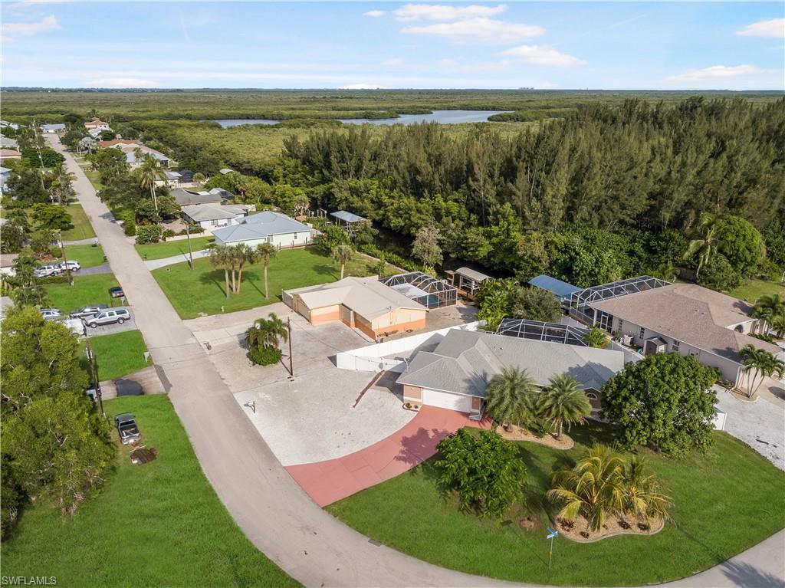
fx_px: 589
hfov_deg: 67.3
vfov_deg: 53.0
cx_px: 392
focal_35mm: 26
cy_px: 294
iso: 100
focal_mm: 4.7
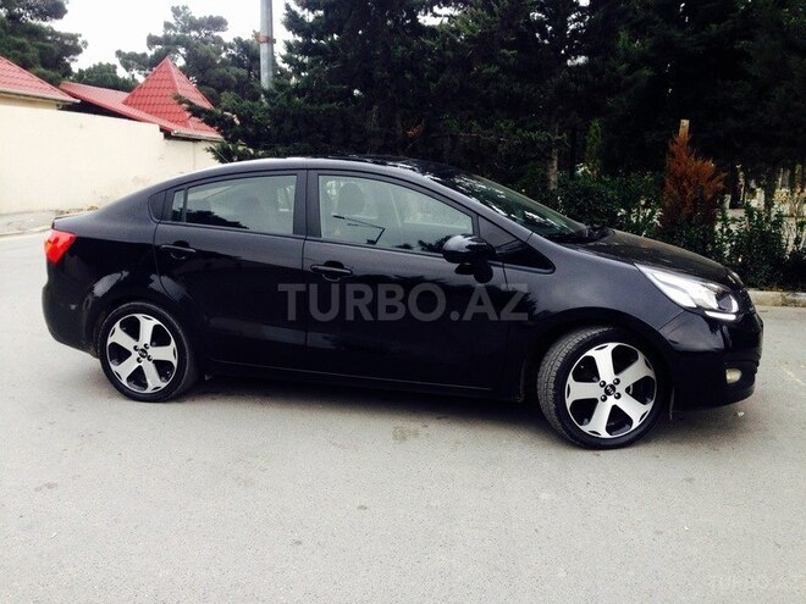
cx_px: 403
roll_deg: -1.7
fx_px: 768
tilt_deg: -8.9
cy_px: 302
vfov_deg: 42.9
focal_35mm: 33
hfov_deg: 55.4
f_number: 2.4
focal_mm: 4.12
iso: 80
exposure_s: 1/120
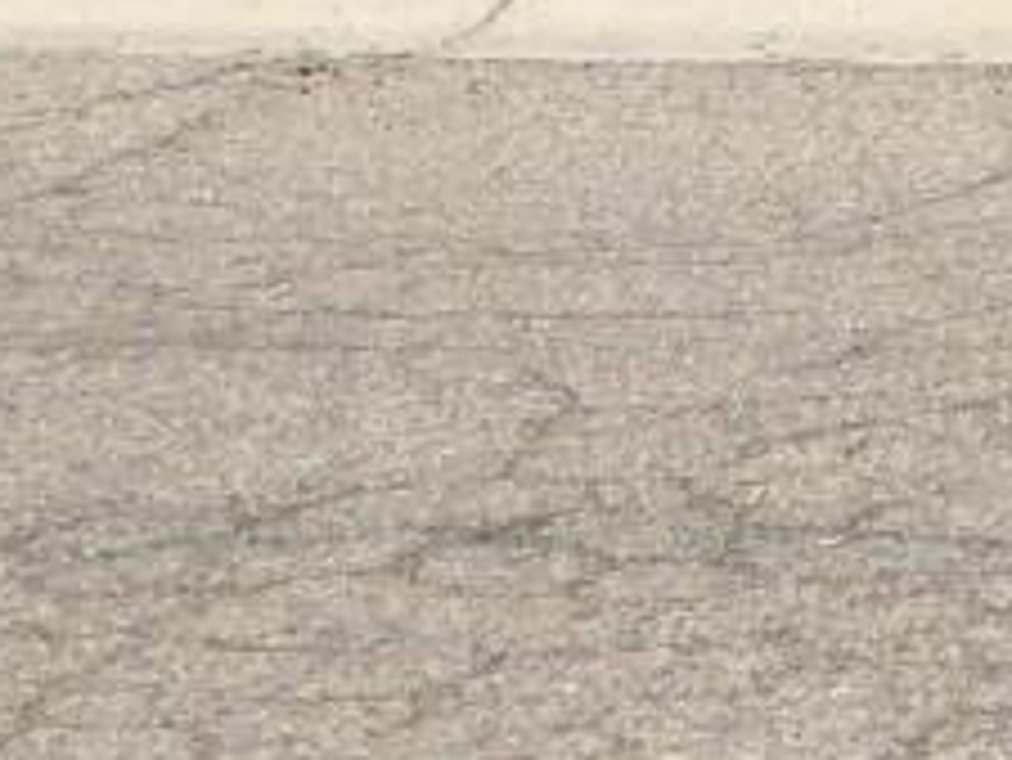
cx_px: 2240
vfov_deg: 6.0
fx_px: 6728
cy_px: -1578
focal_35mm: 230
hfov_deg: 8.1
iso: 100
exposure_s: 1/800
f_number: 3.7
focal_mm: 6.3
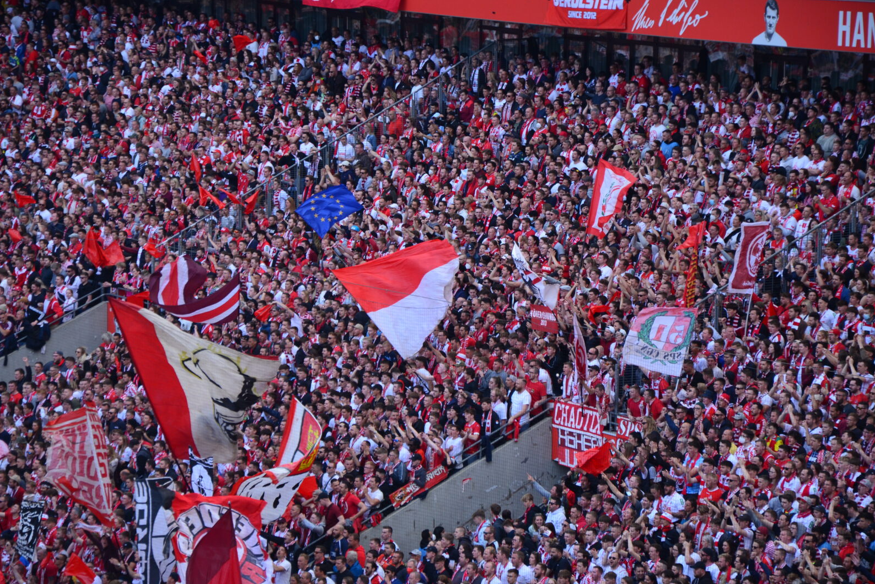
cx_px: 436
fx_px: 3852
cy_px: 292
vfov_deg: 8.7
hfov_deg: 13.0
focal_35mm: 159
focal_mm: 105
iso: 400
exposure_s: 1/320
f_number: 5.6
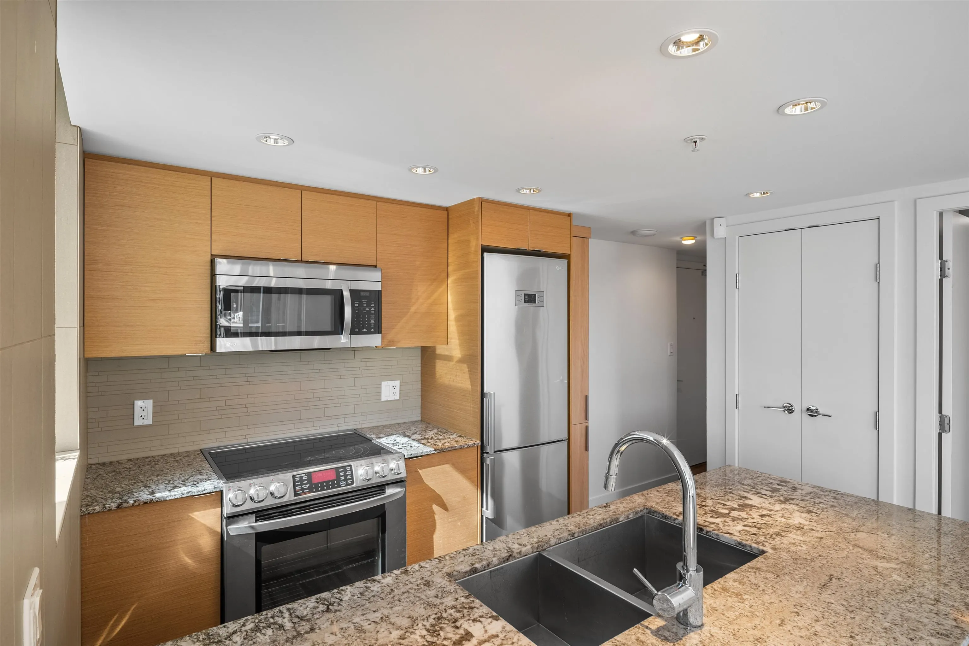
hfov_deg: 90.0
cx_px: 484
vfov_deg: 67.4
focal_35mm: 18
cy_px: 323
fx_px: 484
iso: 200
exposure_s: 1/8
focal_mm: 12
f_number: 7.1
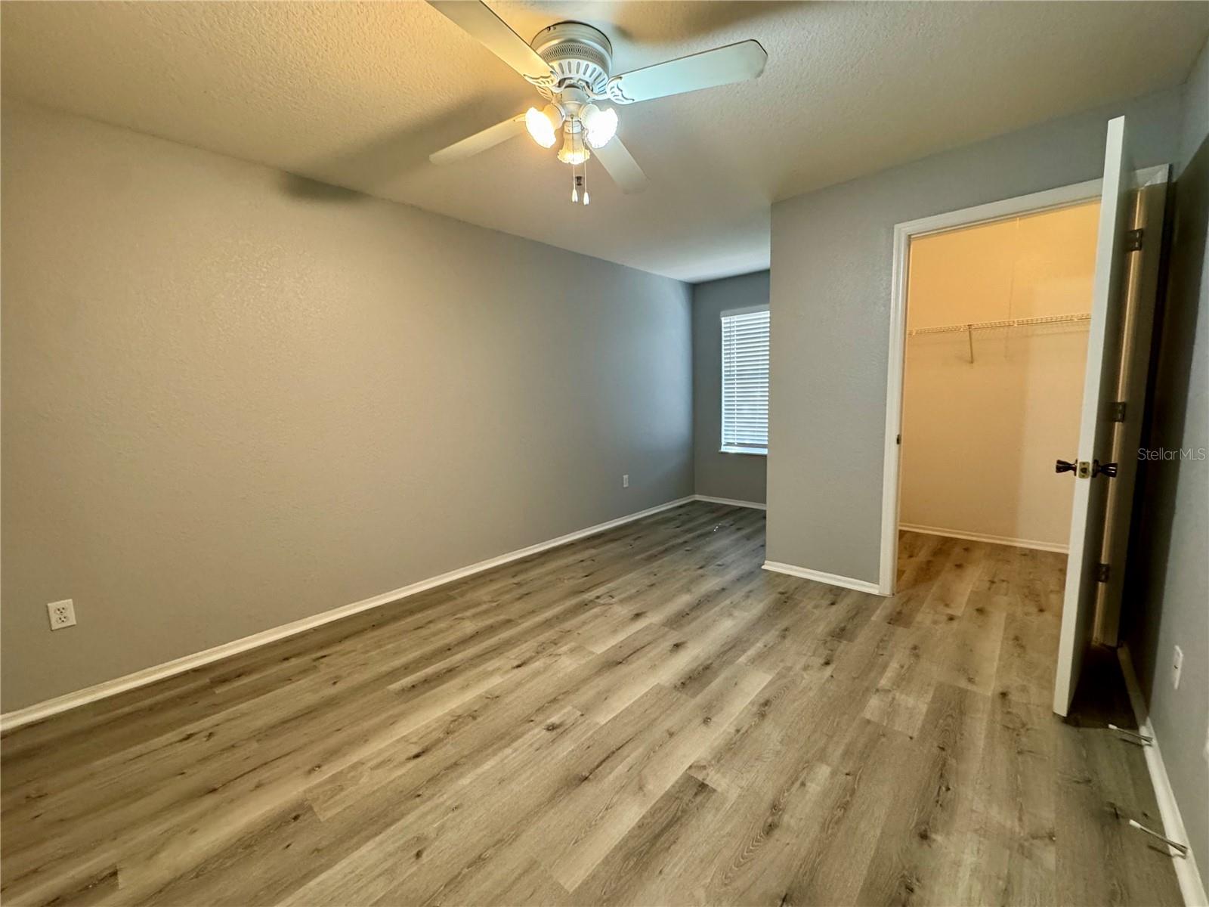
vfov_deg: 85.7
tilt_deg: -5.8
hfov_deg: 102.1
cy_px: 454
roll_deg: +2.9
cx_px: 604
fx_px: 489
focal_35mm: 14
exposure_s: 1/60
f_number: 2.2
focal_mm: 2.22
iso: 320
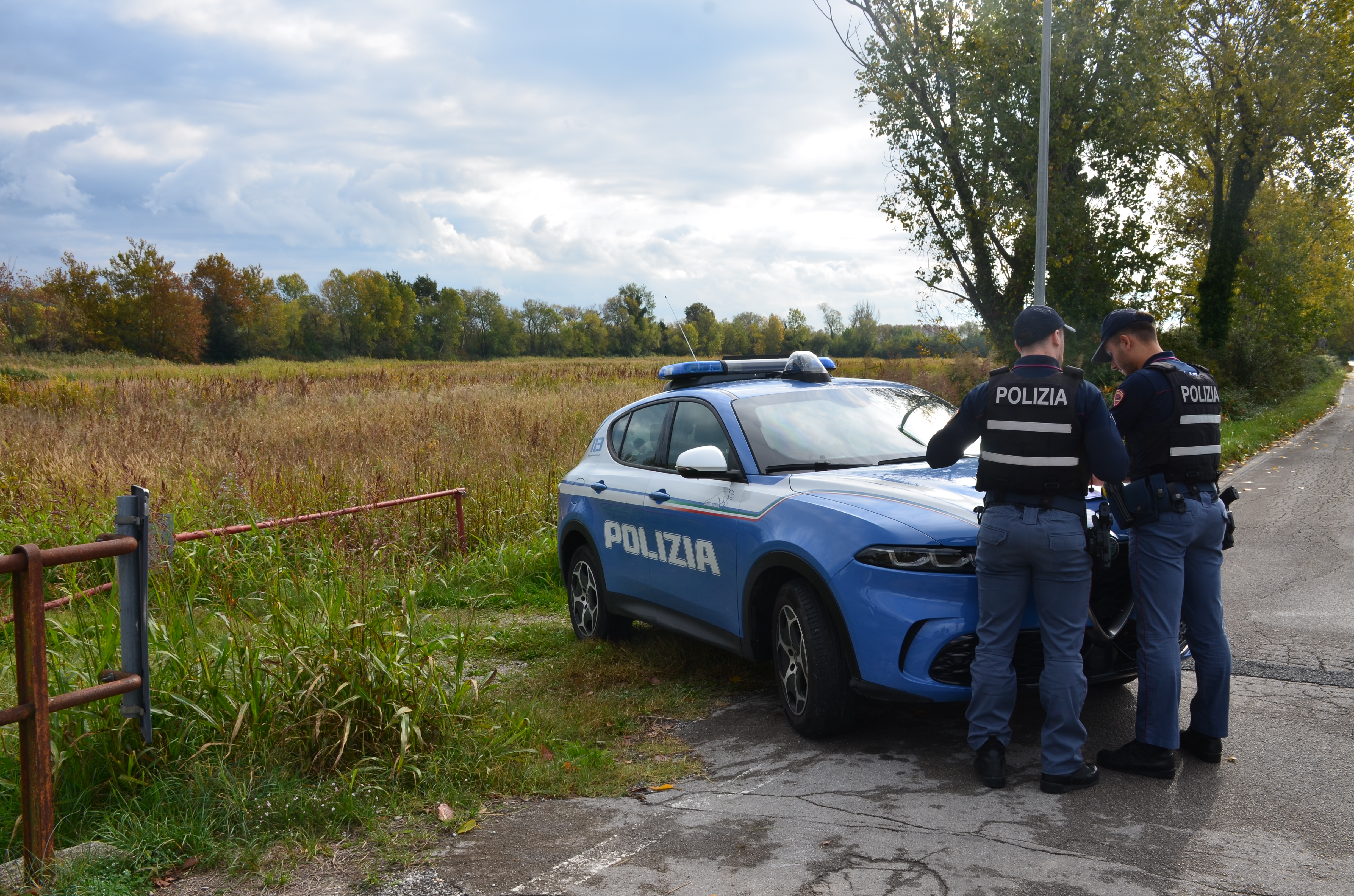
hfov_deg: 57.3
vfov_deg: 39.8
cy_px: 448
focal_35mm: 33
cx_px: 677
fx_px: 1239
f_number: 11
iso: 110
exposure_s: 1/125
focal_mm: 22
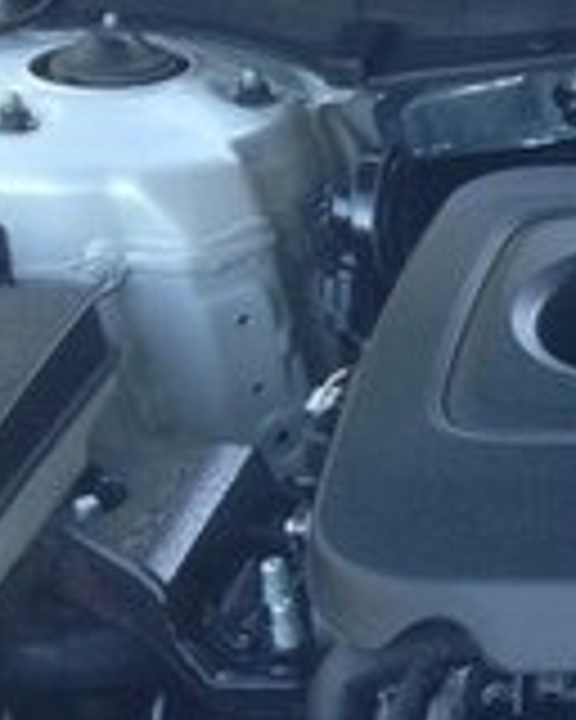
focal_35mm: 133
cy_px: 466
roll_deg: -2.3
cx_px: 1323
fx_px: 2834
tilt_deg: -30.2
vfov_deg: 14.5
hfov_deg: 10.3
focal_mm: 4.12
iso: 50
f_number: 2.4
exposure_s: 1/40
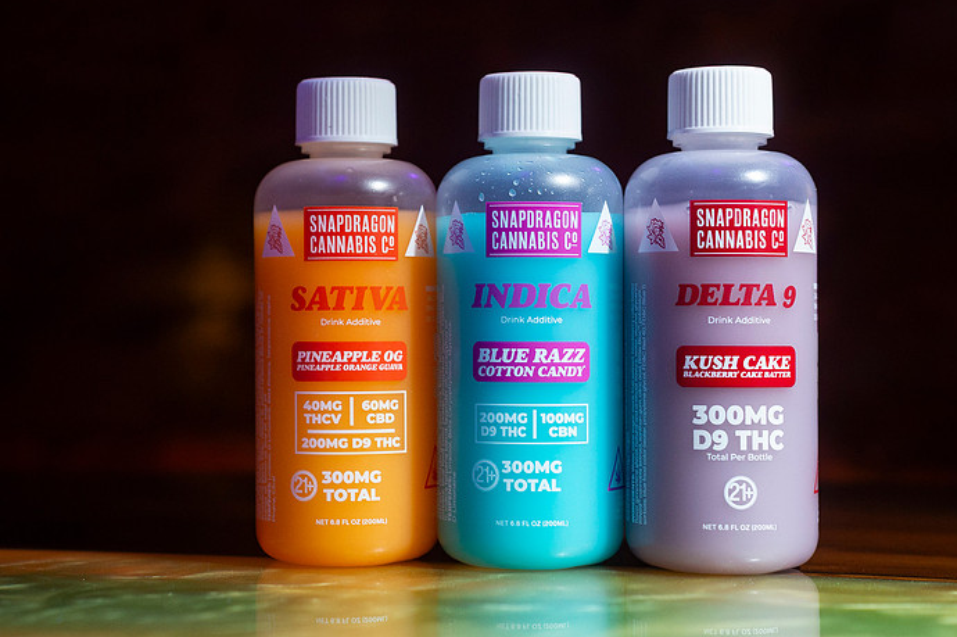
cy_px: 287
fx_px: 1700
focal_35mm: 64
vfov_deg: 21.2
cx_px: 457
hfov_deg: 31.4
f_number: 4
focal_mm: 50
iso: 1600
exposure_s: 1/60
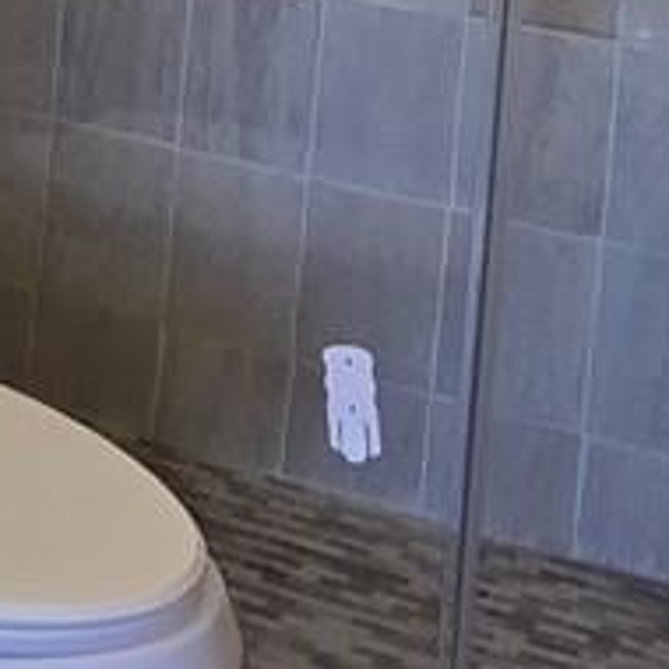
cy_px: -356
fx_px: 2121
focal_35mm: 97
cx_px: -380
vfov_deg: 16.3
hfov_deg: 16.2
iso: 160
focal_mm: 2.2
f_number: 2.2
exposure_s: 1/60
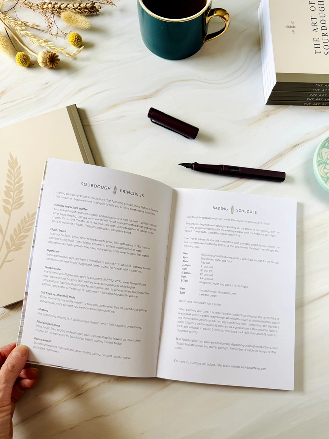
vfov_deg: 71.6
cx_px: 164
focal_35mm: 24
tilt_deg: -77.6
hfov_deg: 56.8
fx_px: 304
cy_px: 220
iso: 80
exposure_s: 1/637
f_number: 1.78
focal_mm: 6.76
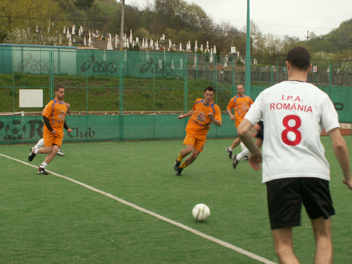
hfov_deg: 31.2
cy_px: 132
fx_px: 630
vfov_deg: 23.7
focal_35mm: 62
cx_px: 176
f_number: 5
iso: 50
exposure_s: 1/100
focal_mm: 10.33
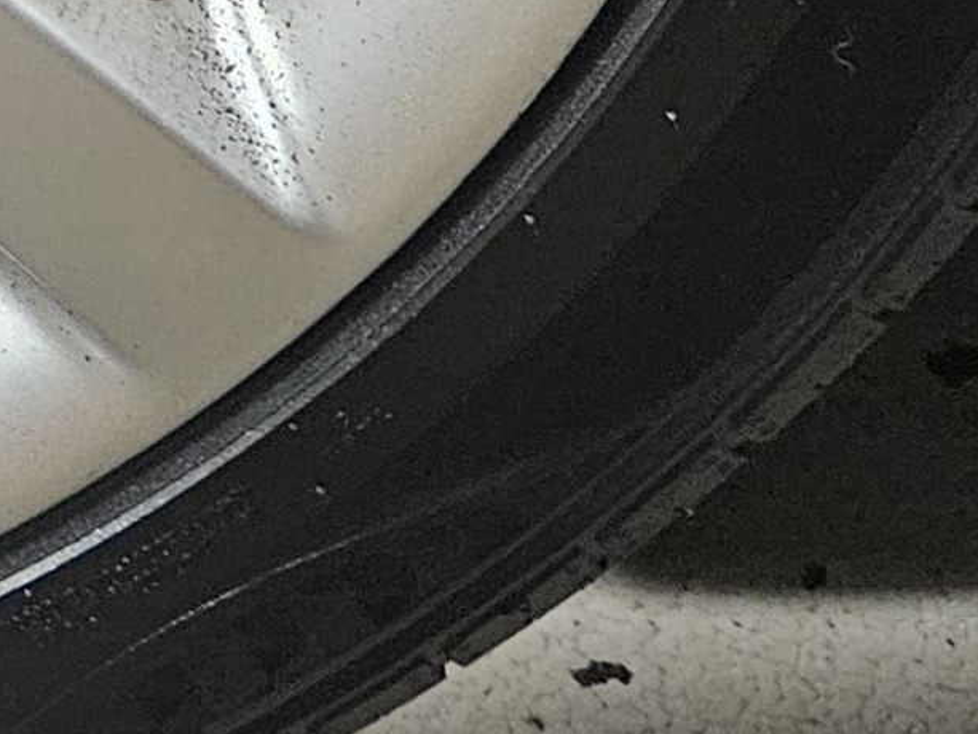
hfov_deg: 11.9
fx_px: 4239
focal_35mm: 150
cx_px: -922
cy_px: -1162
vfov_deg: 8.8
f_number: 1.8
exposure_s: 1/40
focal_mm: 5.4
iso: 500
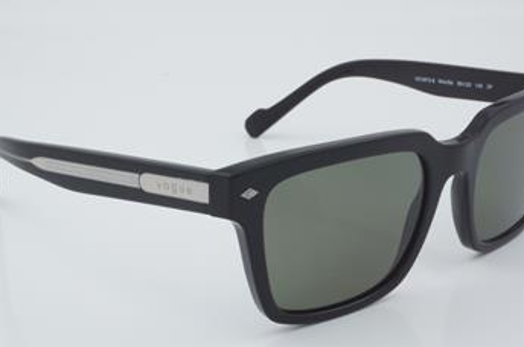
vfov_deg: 17.3
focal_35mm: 79
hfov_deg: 25.8
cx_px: 279
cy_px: 189
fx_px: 1142
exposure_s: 1/3
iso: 100
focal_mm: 45
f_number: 32
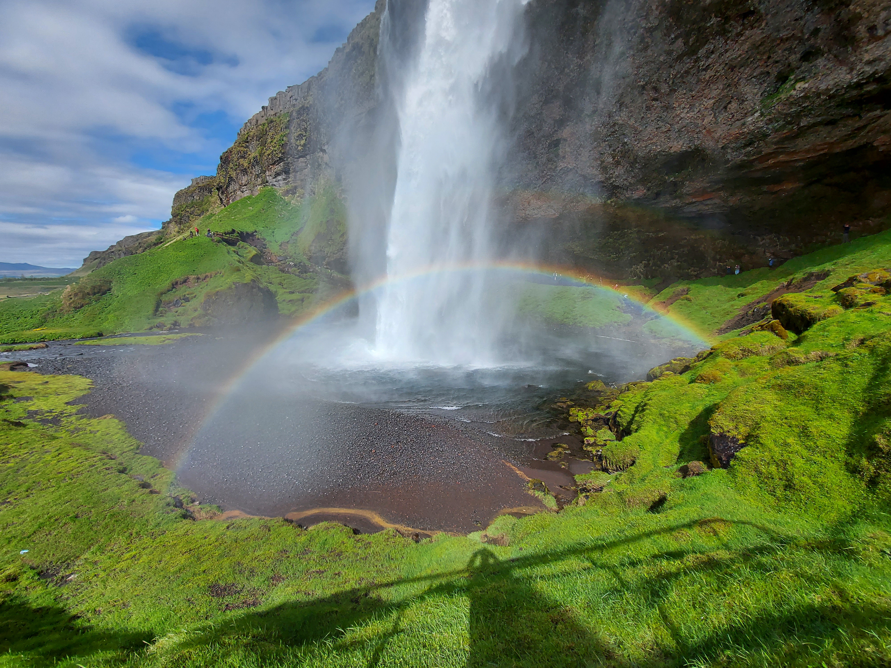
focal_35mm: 13
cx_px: 446
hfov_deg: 106.2
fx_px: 335
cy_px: 334
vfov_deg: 89.9
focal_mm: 1.74
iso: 50
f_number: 2.2
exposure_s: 1/1622
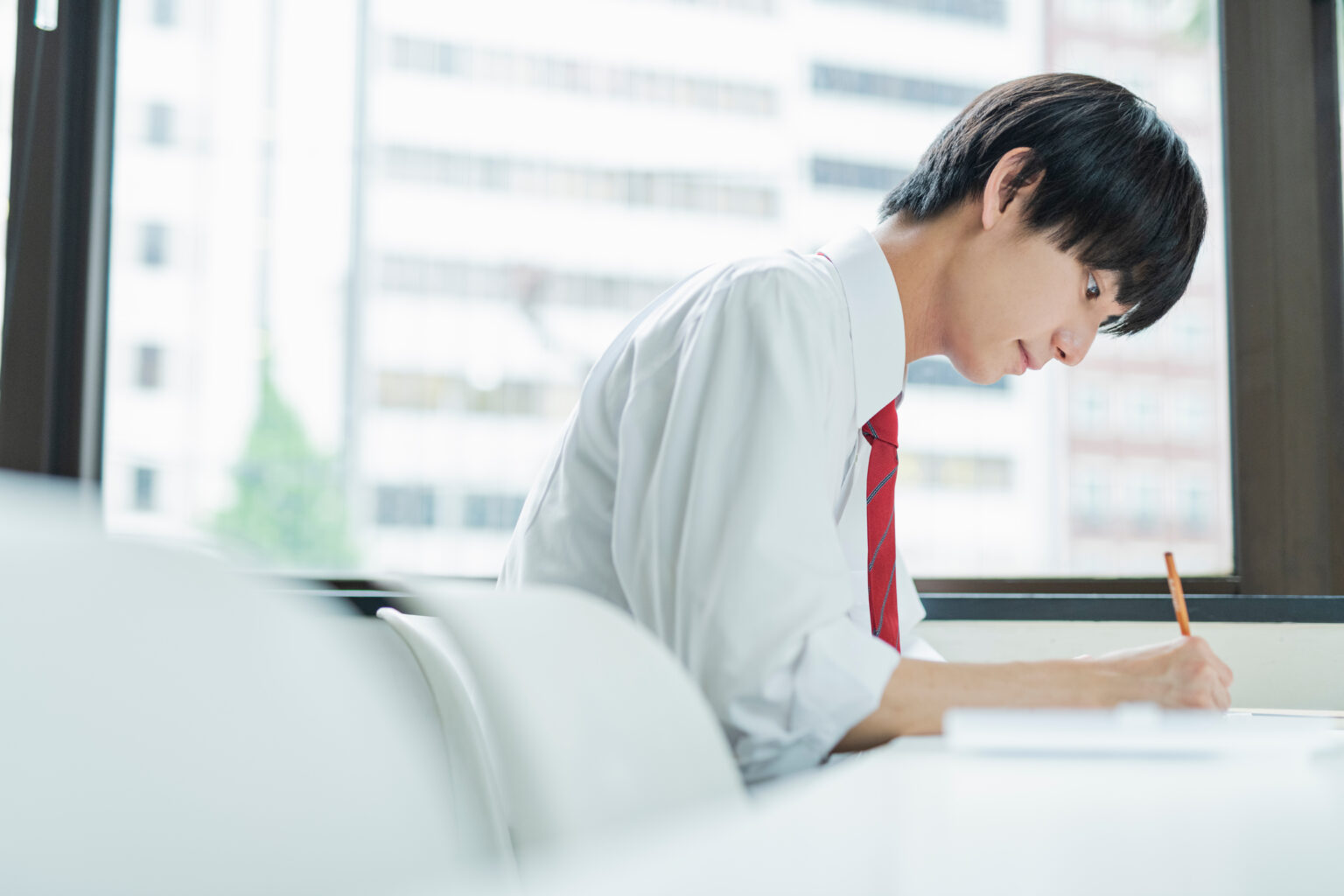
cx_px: 672
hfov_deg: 39.6
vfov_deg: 27.0
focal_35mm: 50
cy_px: 448
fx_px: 1867
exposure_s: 1/200
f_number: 2
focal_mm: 50
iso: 640
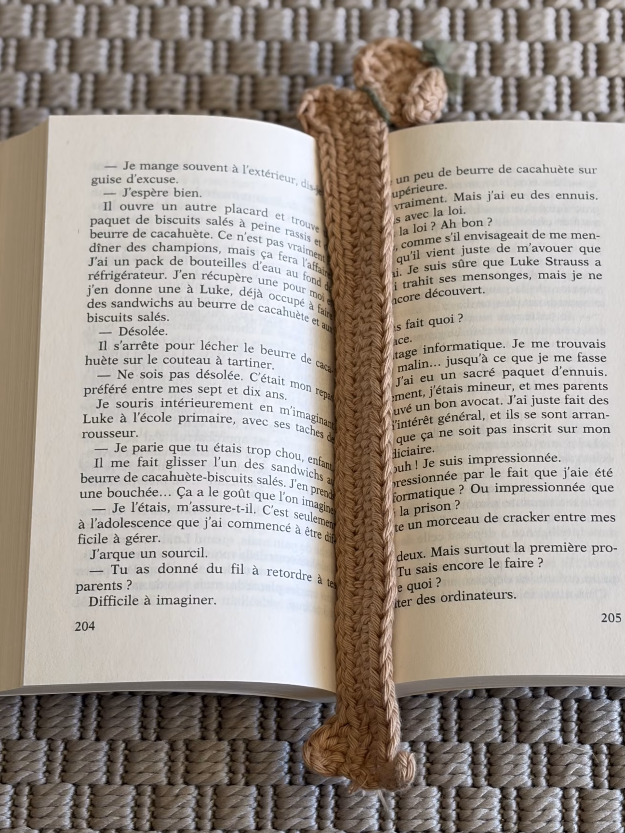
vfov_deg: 25.3
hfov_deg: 19.1
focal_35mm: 77
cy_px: 386
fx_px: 1853
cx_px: 353
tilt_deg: -68.5
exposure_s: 1/121
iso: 25
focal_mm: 5.96
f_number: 1.6
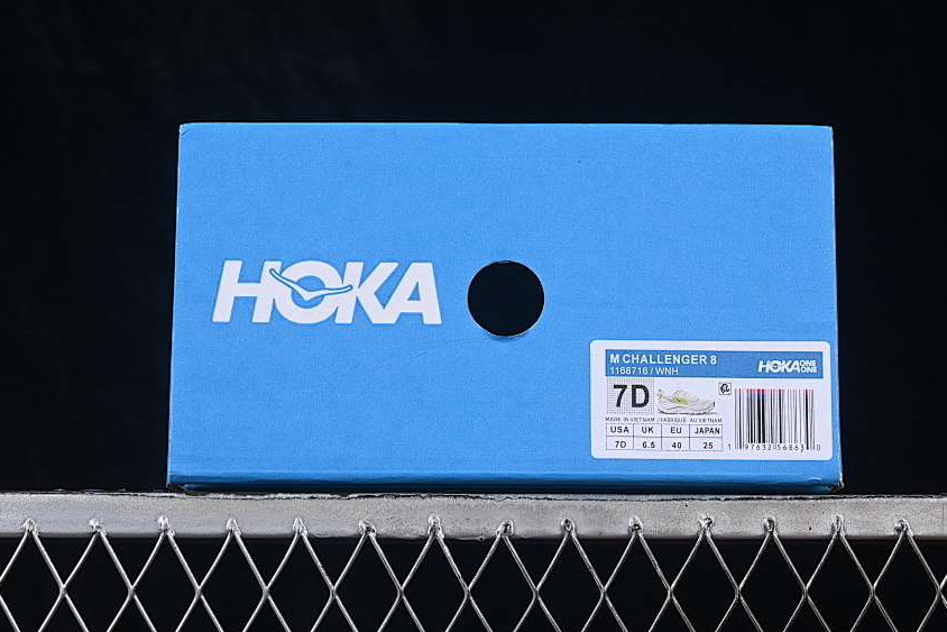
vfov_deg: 14.2
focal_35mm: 96
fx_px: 2526
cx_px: 513
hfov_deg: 21.2
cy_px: 240
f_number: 8
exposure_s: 1/80
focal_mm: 50
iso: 160
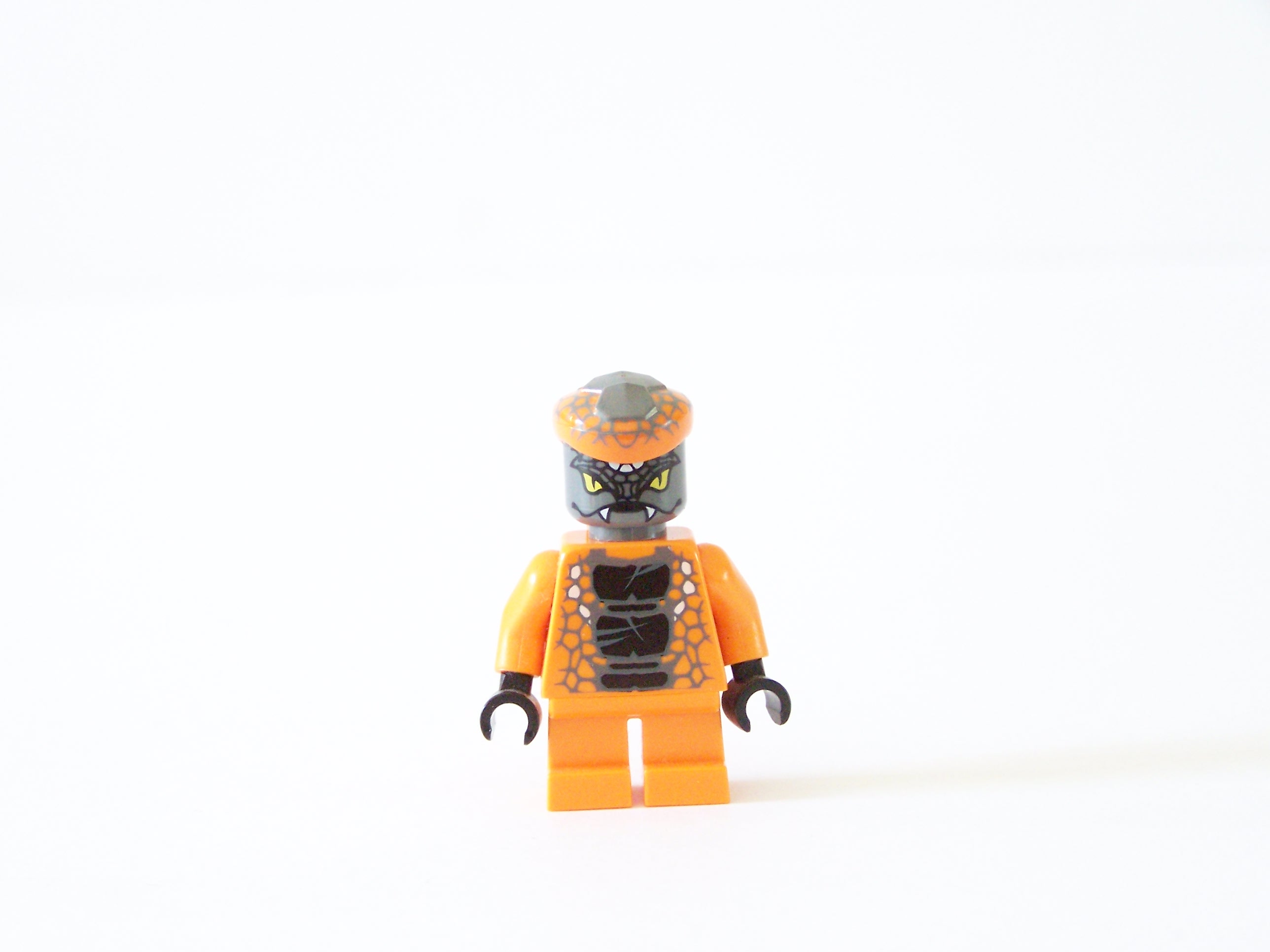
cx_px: 635
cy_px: 476
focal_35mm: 75
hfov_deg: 26.0
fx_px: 2752
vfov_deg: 19.6
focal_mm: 12.4
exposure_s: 1/45
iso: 400
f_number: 3.2
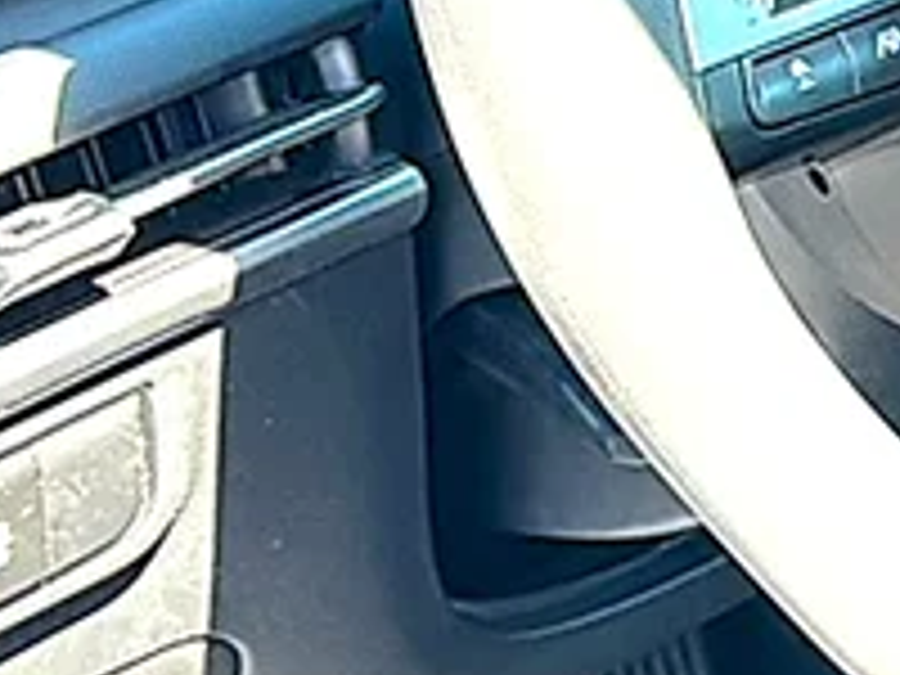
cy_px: -56
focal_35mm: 140
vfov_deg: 10.5
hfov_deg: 12.9
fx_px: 3640
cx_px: 1562
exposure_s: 1/150
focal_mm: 6.86
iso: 125
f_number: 1.78
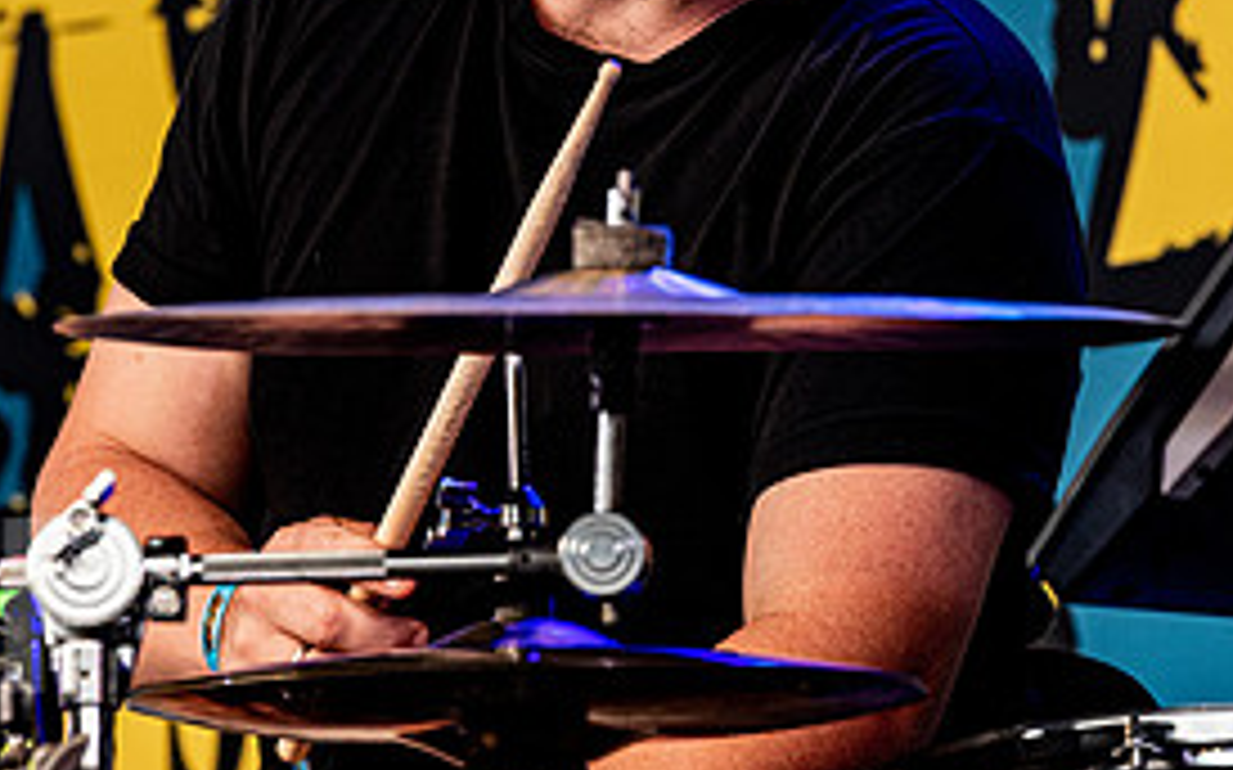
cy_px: 79
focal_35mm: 433
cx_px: 640
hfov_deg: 4.9
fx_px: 14544
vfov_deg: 3.0
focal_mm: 185
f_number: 5
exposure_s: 1/500
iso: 900
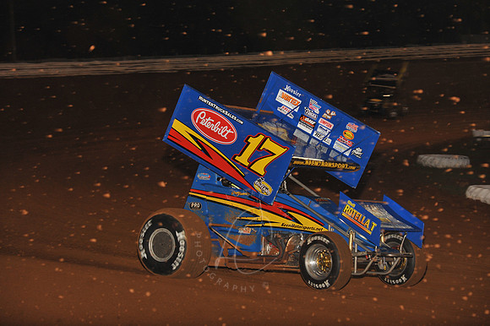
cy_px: 163
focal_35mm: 135
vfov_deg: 10.1
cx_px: 245
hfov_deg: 15.2
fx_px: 1836
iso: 1250
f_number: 7.1
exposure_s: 1/320
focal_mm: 135
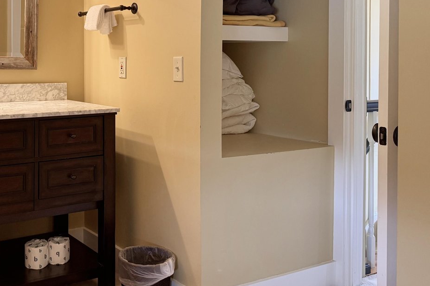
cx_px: 104
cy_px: 93
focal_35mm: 43
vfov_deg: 30.9
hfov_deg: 43.9
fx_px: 513
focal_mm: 6.76
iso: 250
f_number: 1.78
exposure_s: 1/60
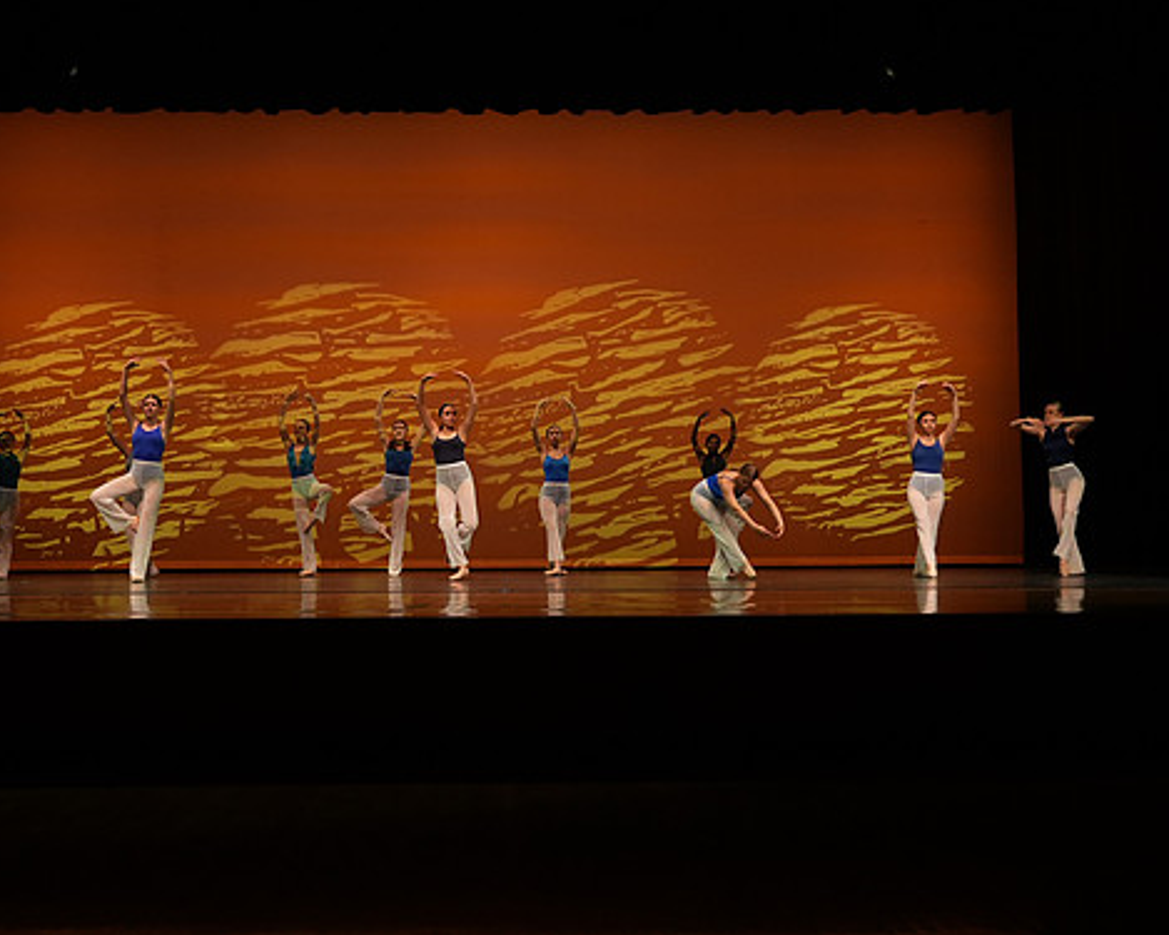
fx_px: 1245
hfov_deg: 50.1
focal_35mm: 36
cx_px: 503
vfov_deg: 41.1
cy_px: 475
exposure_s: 1/1250
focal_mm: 31
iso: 2000
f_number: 4
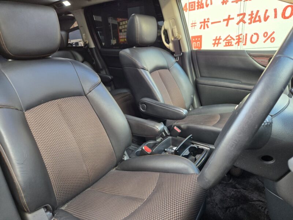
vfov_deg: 58.9
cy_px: 110
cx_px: 146
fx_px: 195
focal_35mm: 23
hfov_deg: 73.9
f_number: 1.8
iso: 200
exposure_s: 1/180
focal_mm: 5.4
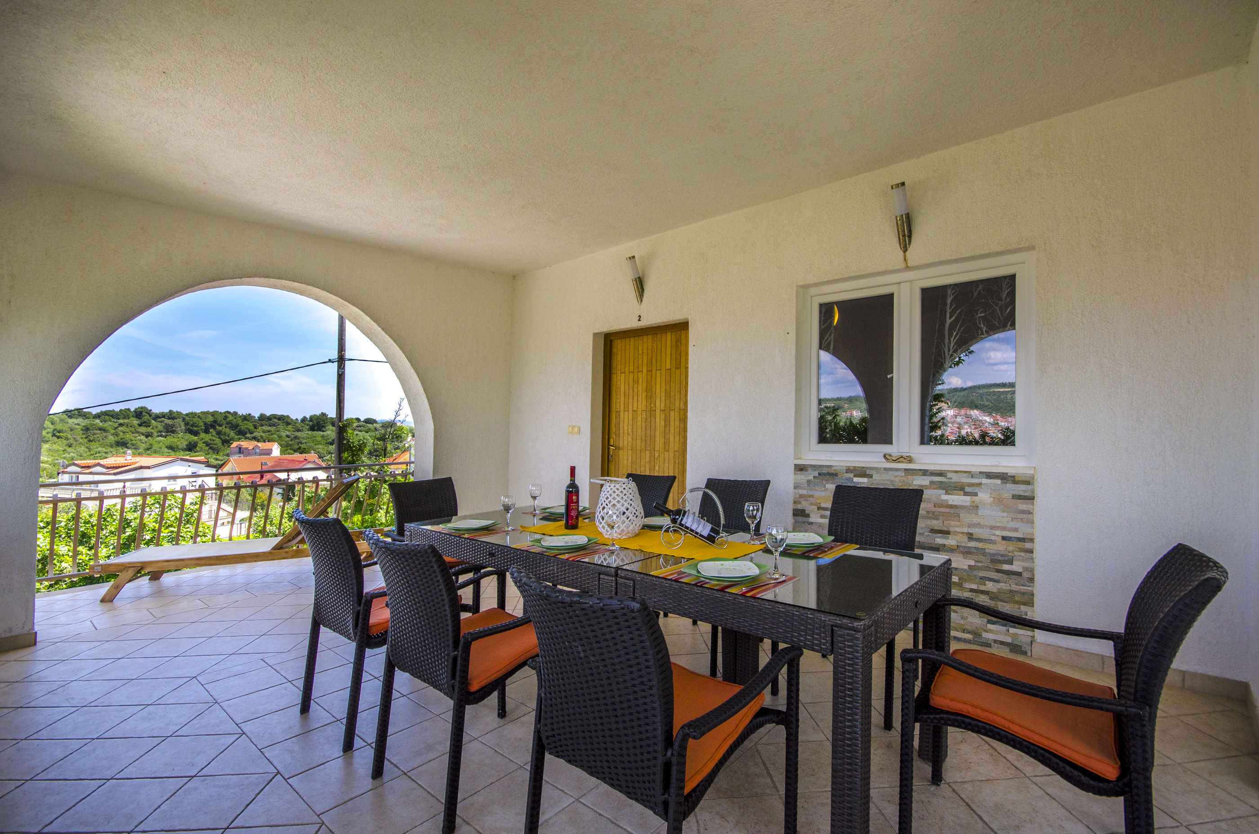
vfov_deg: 77.1
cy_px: 417
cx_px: 630
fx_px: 524
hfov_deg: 100.5
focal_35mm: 15
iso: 100
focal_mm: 10
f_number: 8
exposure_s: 1/250
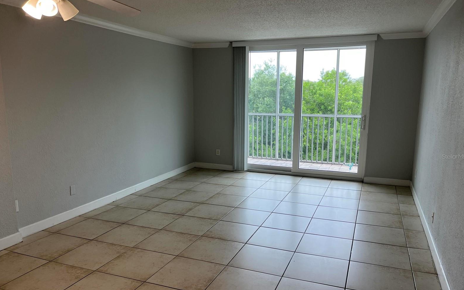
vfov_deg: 44.5
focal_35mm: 28
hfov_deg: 66.5
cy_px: 156
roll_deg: -0.9
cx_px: 234
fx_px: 354
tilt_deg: -10.9
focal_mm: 5.1
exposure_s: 1/134
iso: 32
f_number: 1.6
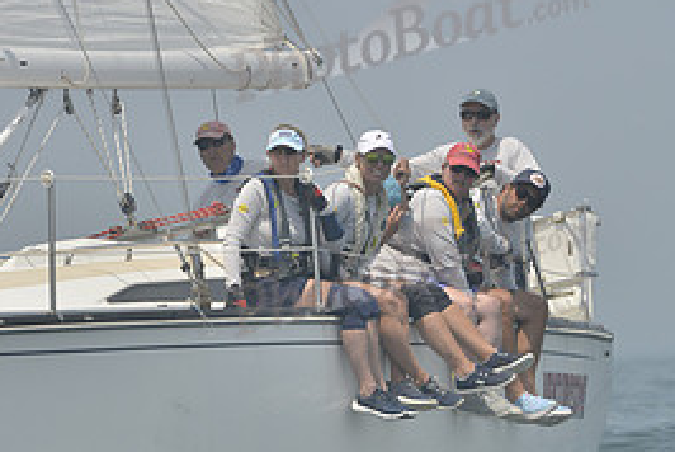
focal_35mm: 588
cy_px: 438
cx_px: 102
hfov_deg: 3.5
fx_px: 11037
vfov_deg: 2.3
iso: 280
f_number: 9
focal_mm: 270
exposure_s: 1/1000
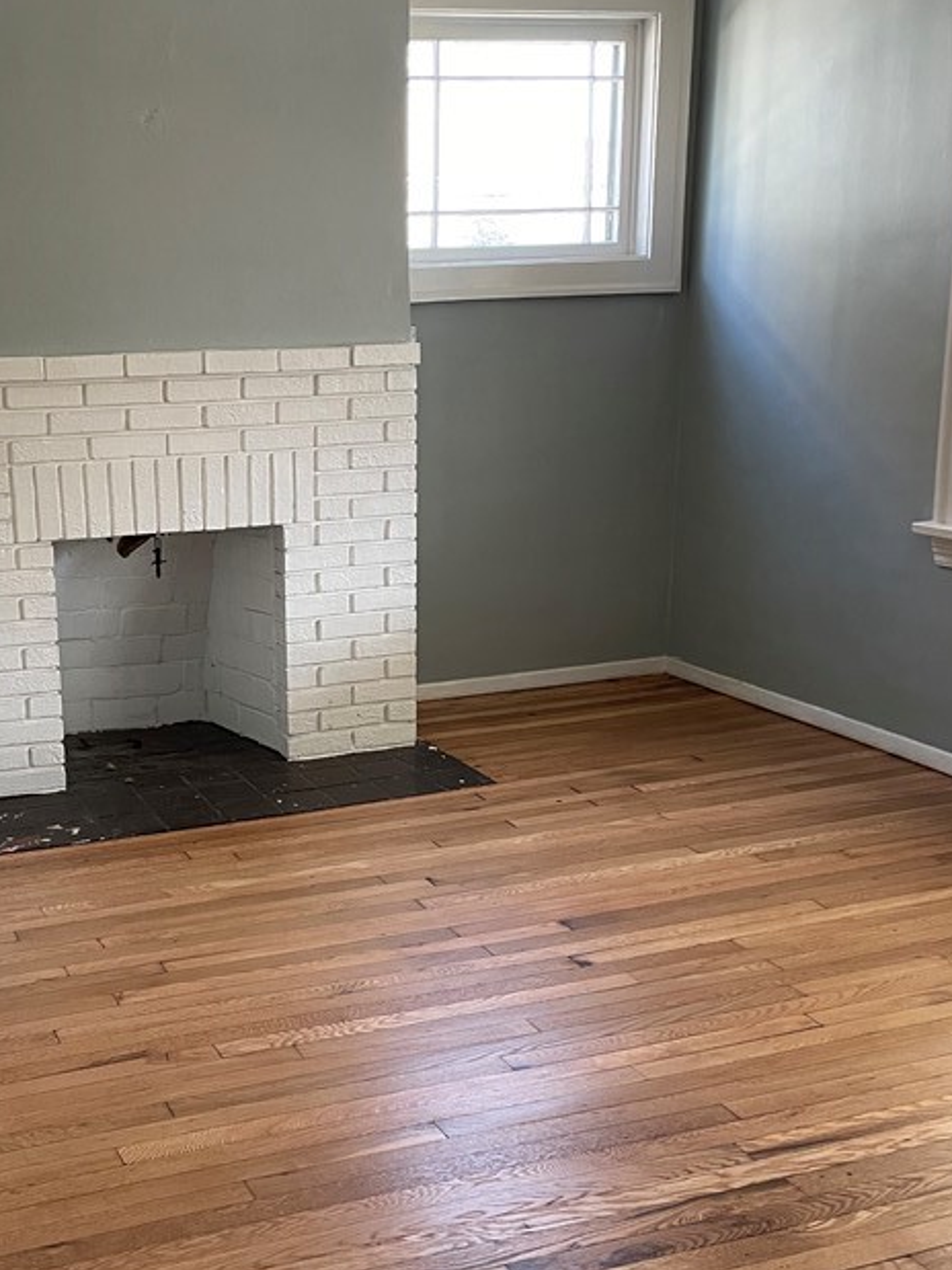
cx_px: 242
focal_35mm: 43
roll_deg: +2.2
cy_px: 700
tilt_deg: -14.1
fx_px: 1577
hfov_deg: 33.0
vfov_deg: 43.8
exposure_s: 1/97
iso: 125
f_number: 1.6
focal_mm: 4.2
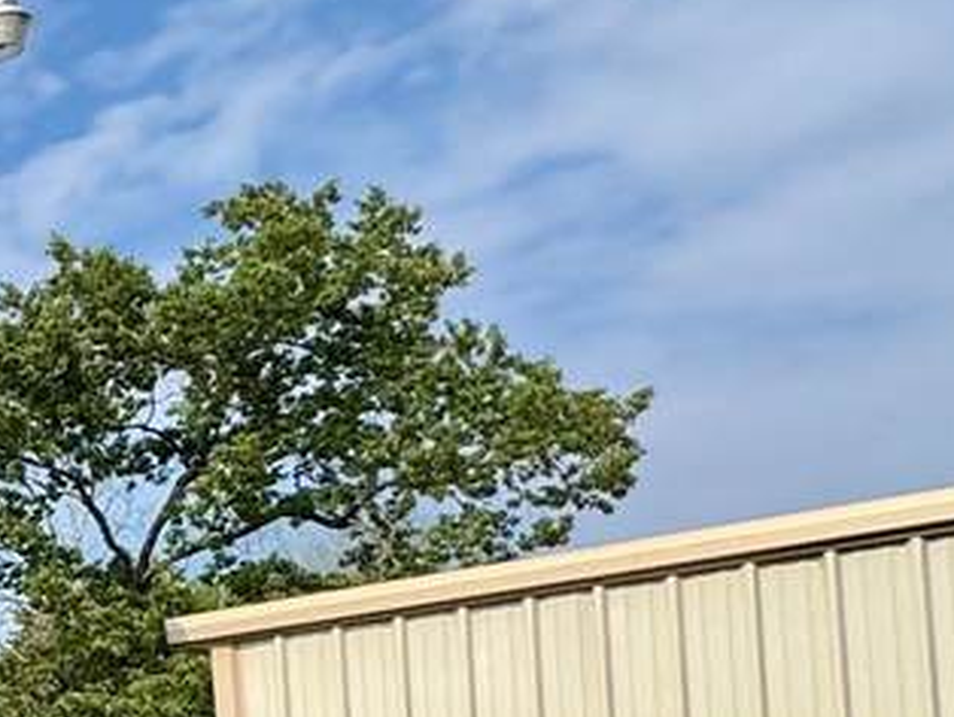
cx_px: -854
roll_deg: -0.7
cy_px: 805
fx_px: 1572
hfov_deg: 20.5
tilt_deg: +3.3
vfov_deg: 23.9
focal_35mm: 57
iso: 50
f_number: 2.2
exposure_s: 1/1672
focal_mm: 2.22
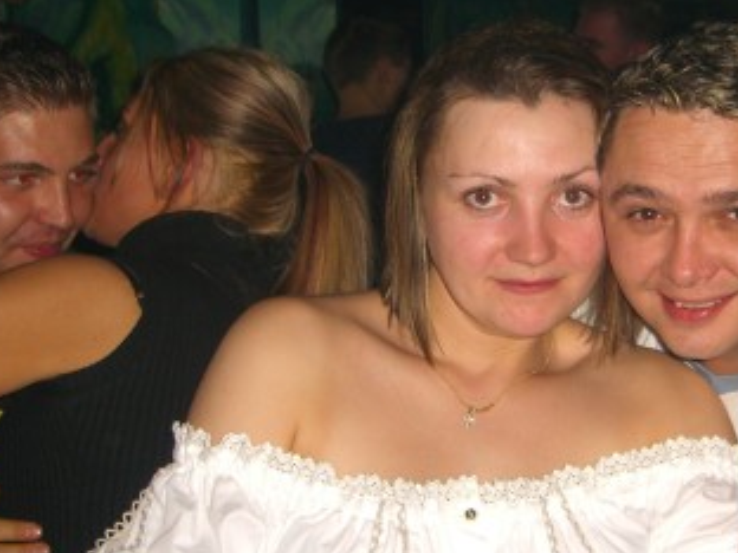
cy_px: 262
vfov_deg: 20.2
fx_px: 1556
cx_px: 523
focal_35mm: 73
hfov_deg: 26.4
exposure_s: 1/60
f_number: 2.8
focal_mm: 7.9
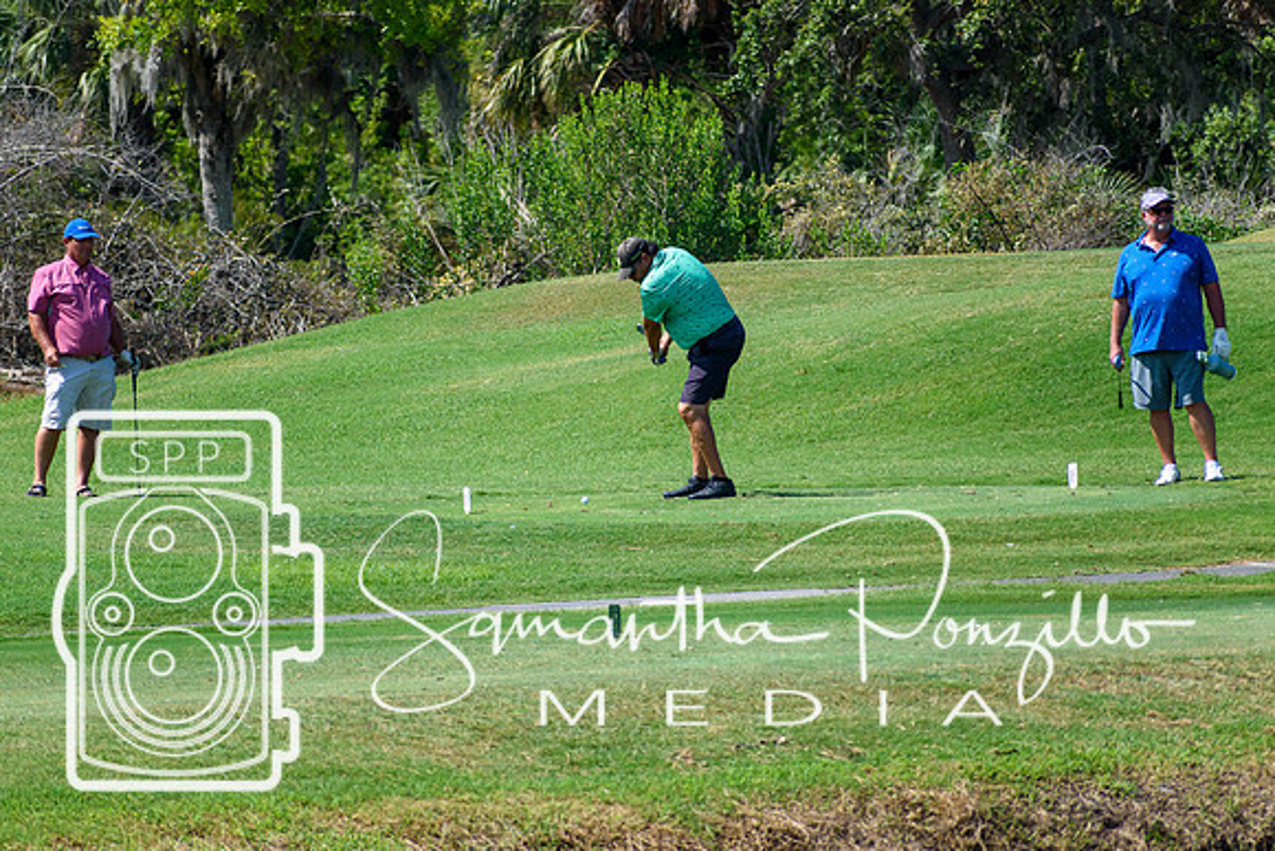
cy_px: 426
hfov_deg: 5.3
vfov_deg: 3.5
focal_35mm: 390
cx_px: 638
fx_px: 13815
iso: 320
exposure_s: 1/2000
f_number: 6
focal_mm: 260
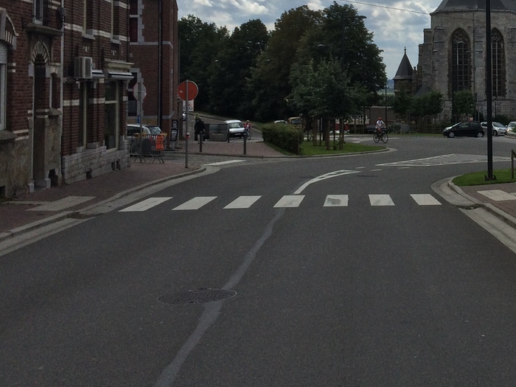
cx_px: 503
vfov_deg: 23.8
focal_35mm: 60
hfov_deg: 30.2
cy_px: 44
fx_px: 894
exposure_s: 1/6849
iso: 40
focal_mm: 4.12
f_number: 2.2
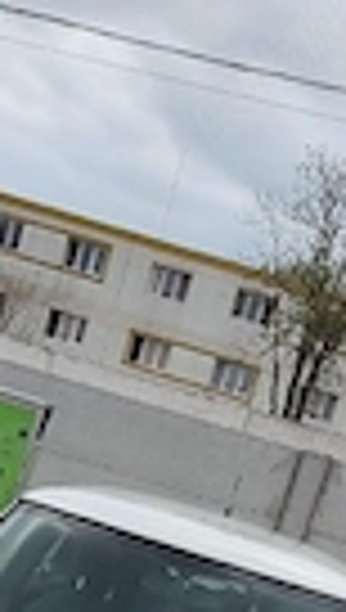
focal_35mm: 80
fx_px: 1298
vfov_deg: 23.6
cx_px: 72
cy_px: 783
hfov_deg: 15.1
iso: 64
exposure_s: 1/120
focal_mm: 4.69
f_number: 1.8
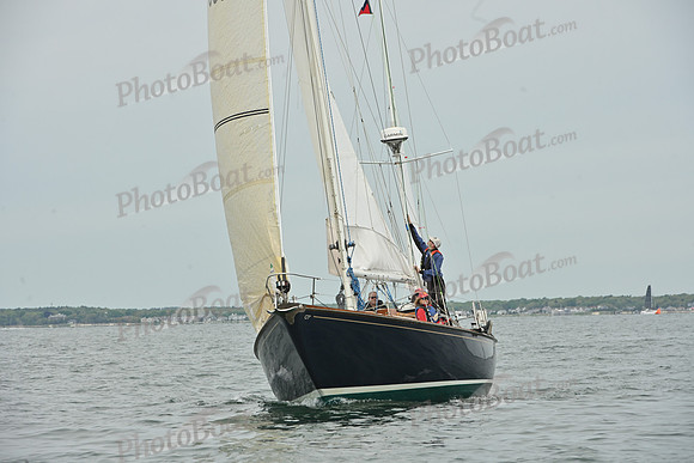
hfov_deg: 10.3
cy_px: 232
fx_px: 3856
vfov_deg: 6.9
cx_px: 347
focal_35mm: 200
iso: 320
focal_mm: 200
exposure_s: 1/800
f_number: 10
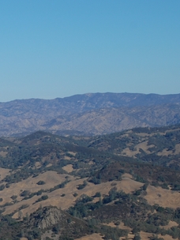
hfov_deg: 9.2
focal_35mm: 157
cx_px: -83
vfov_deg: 12.6
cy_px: 173
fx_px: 1089
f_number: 8
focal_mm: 44
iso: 100
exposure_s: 1/250
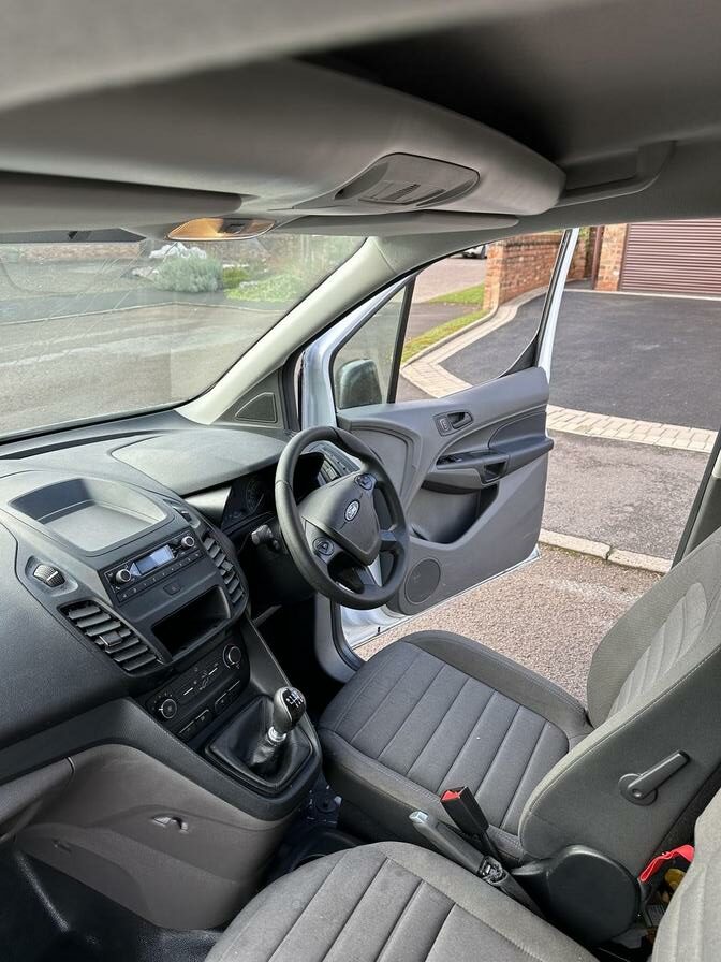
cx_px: 360
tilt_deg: -20.2
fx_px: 667
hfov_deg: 56.8
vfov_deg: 71.6
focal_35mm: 24
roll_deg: -1.6
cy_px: 481
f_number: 1.78
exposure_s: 1/263
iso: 80
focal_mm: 6.86
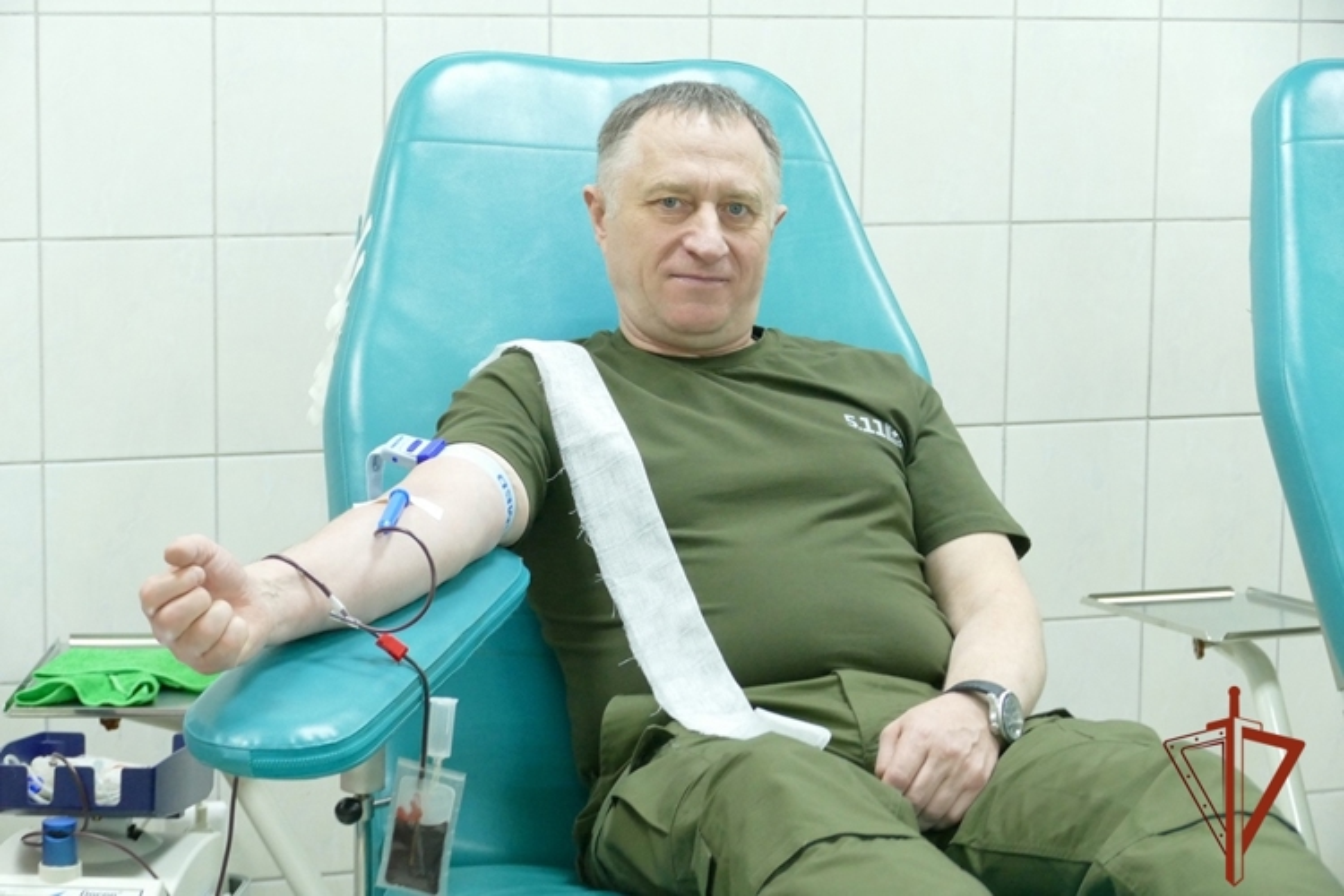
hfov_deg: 21.0
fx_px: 3621
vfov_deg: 14.1
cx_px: 672
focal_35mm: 97
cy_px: 448
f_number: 3.8
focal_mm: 35.42
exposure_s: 1/80
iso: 1250
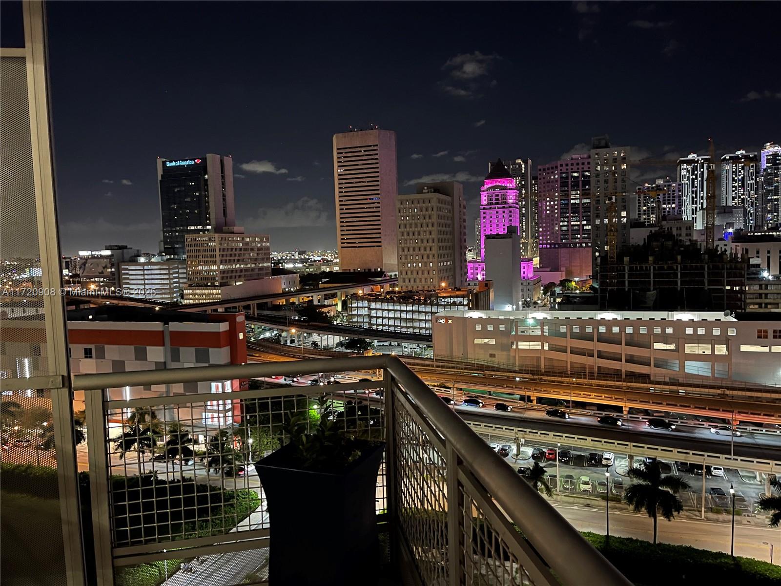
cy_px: 293
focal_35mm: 26
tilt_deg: -4.2
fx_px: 587
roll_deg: +1.6
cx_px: 390
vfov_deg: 53.1
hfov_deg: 67.3
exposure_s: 1/15
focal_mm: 5.1
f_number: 1.6
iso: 640
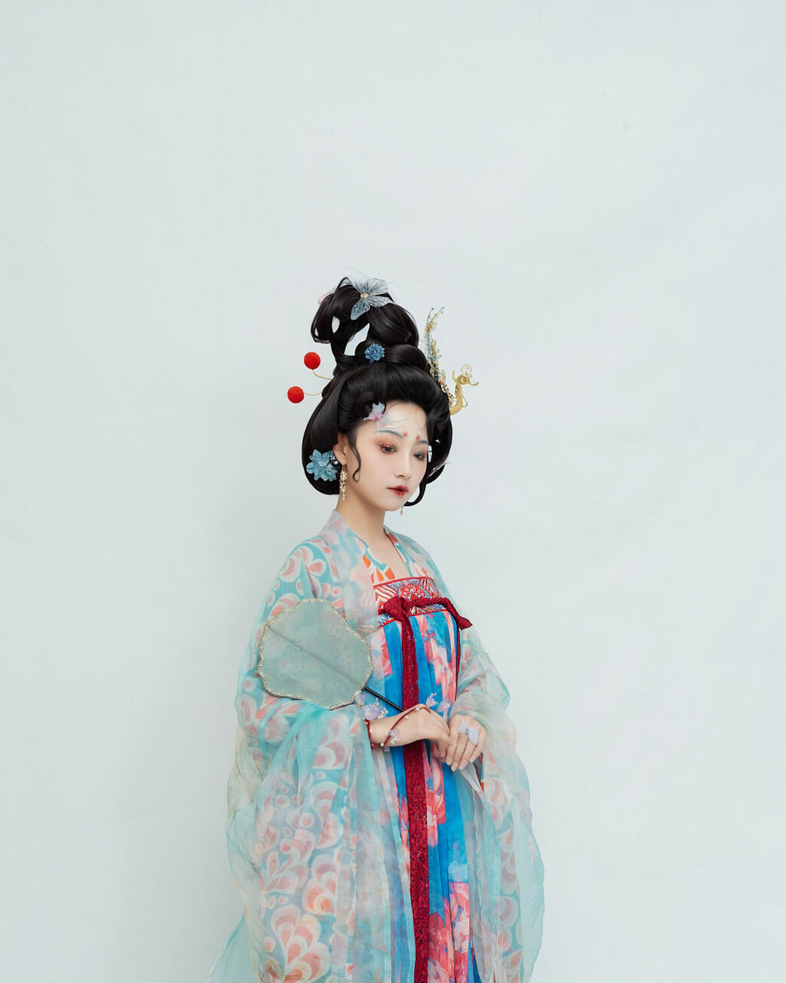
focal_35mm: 57
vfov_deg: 32.9
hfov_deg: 26.7
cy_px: 594
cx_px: 396
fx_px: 1658
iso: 100
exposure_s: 1/125
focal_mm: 50
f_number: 2.8
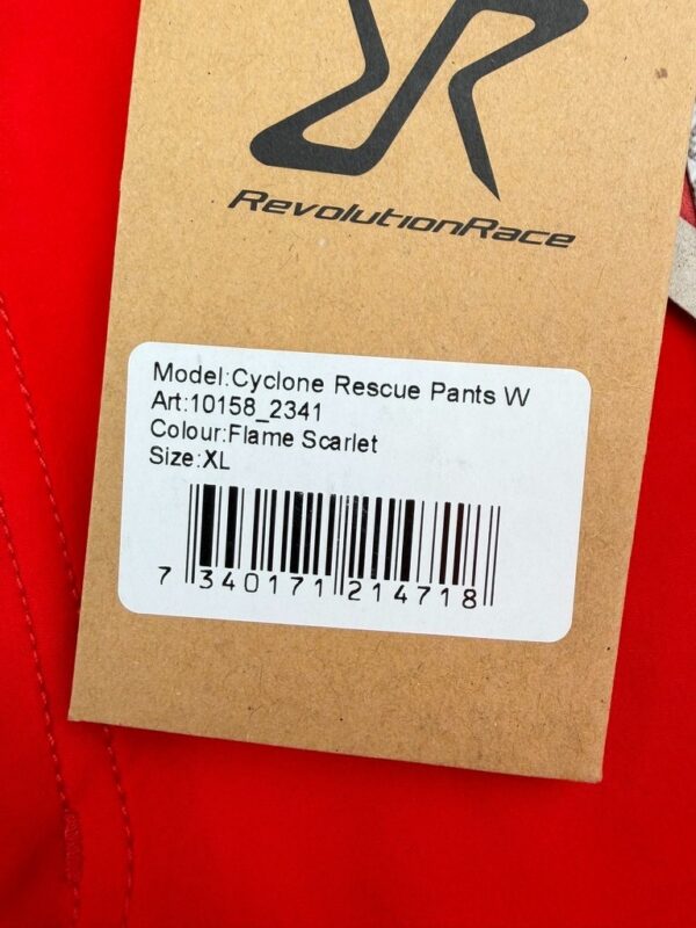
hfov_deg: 56.8
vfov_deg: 71.6
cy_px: 464
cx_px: 348
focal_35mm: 24
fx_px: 643
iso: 80
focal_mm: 2.22
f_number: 2.2
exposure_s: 1/100
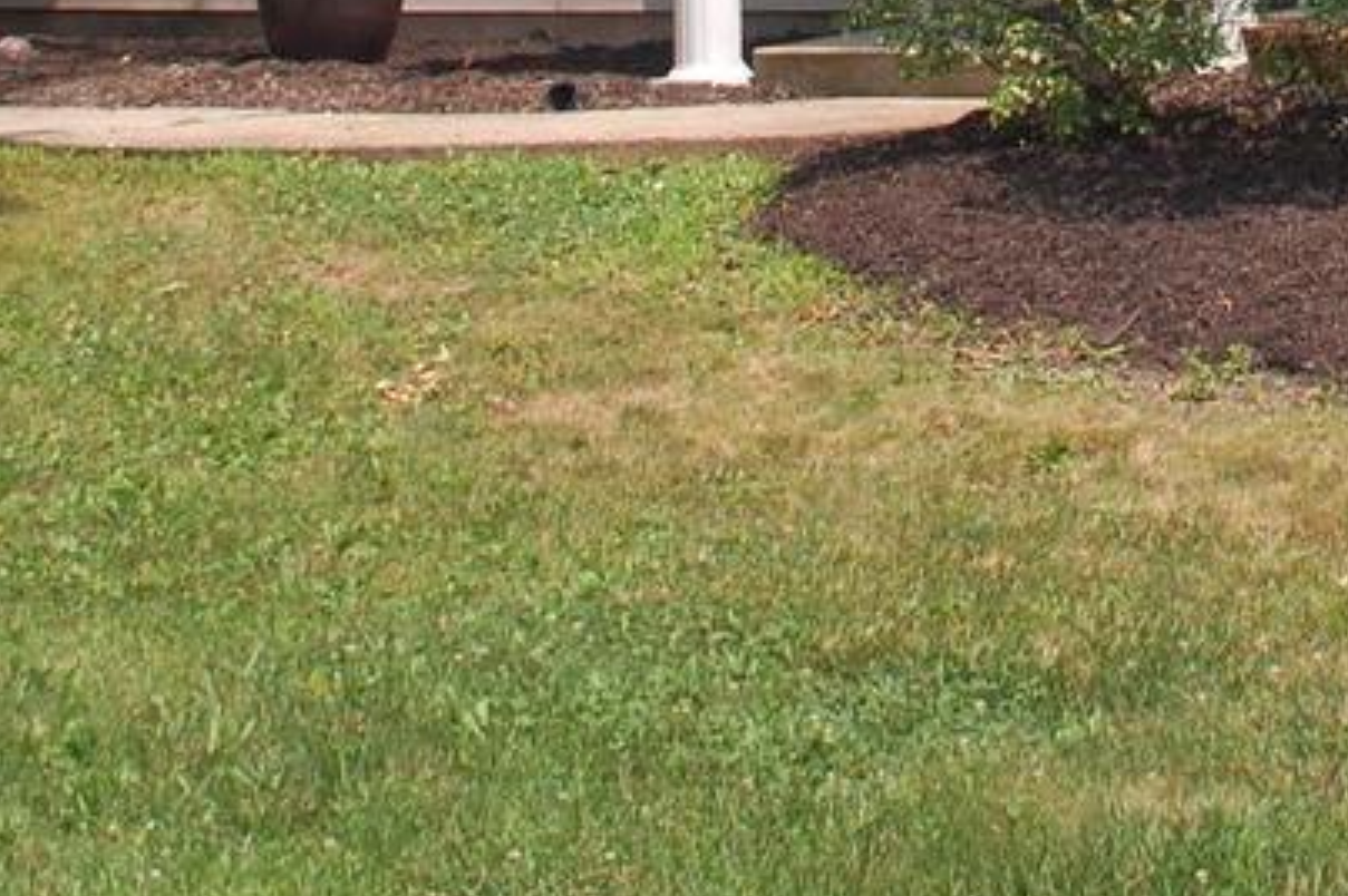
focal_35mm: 118
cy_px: -674
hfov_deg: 17.1
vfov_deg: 10.9
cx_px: 1274
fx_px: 4415
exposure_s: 1/250
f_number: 8
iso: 200
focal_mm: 22
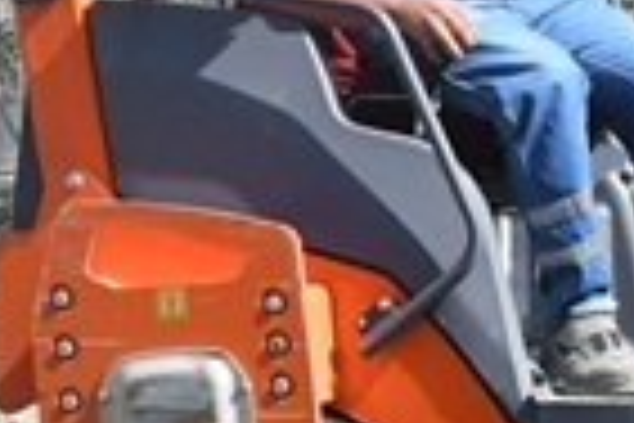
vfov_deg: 4.5
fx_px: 5406
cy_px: 243
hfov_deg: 6.7
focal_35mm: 307
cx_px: 34
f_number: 8
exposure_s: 1/3200
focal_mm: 26
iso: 1600
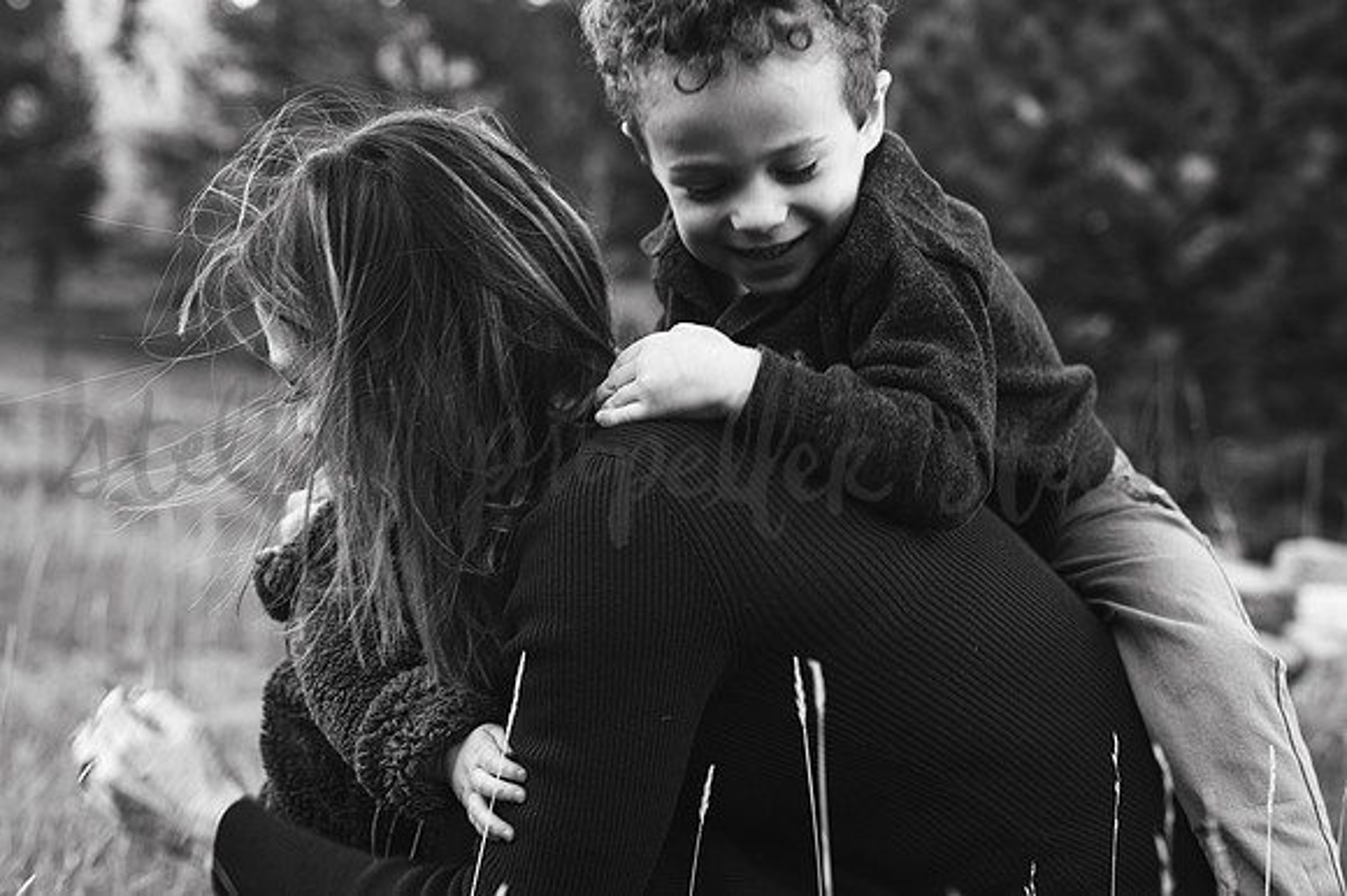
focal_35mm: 50
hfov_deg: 39.6
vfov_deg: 27.0
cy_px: 448
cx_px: 674
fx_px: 1870
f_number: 3.5
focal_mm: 50
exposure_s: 1/320
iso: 250
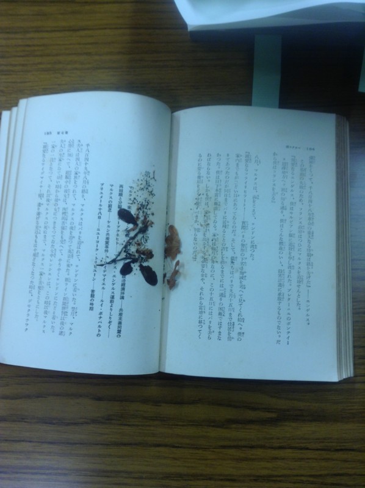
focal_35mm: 33
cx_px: 182
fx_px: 465
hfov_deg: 42.9
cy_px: 244
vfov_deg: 55.4
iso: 32
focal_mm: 3.3
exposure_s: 1/24
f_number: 2.4
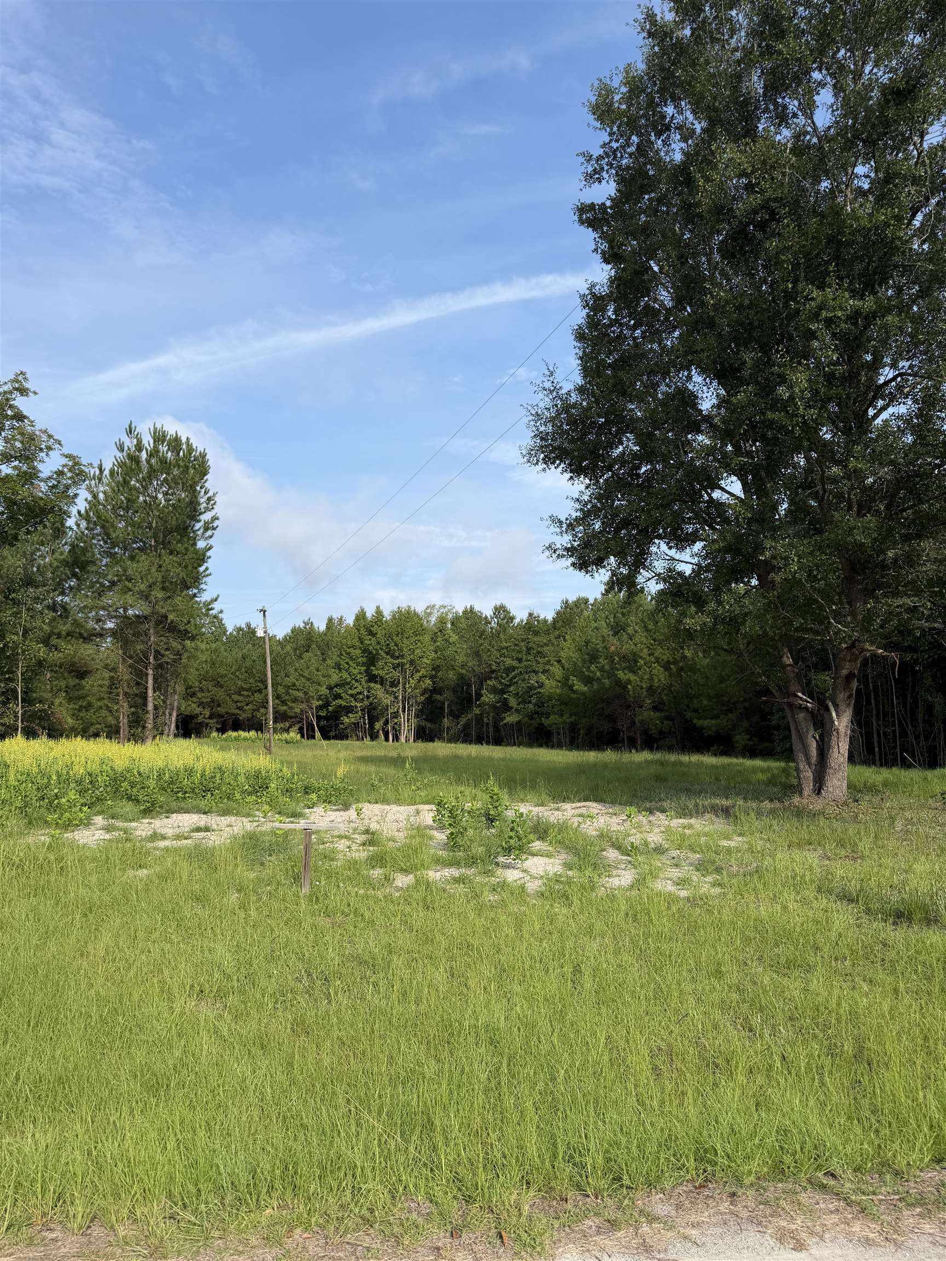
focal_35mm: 24
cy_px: 630
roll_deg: -0.2
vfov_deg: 71.6
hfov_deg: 56.8
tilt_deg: +5.3
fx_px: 875
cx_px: 473
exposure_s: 1/3953
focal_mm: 6.76
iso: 80
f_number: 1.78
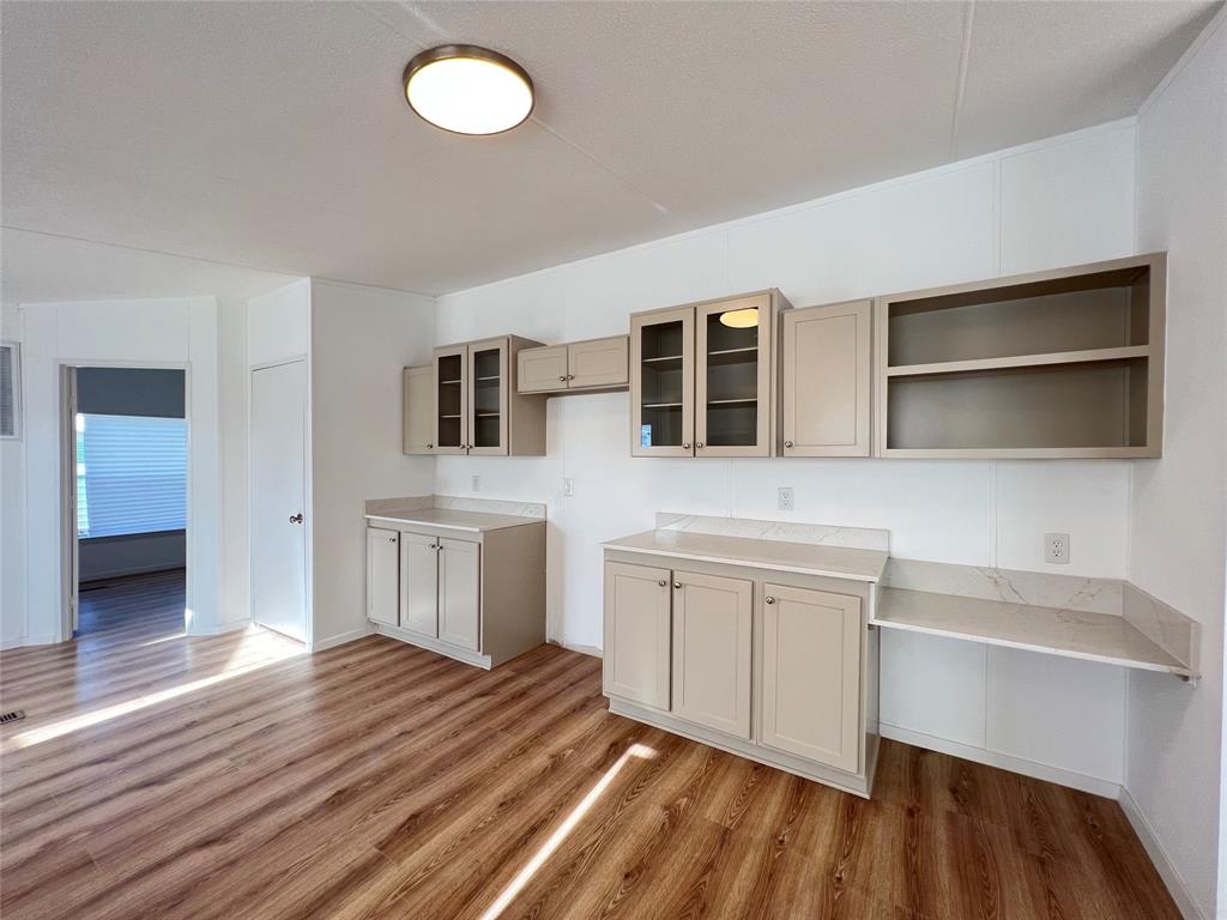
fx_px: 461
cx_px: 614
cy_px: 460
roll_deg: +0.2
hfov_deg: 106.2
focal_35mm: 13
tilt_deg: -0.5
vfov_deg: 89.9
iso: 80
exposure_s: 1/120
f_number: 1.8
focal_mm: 1.57
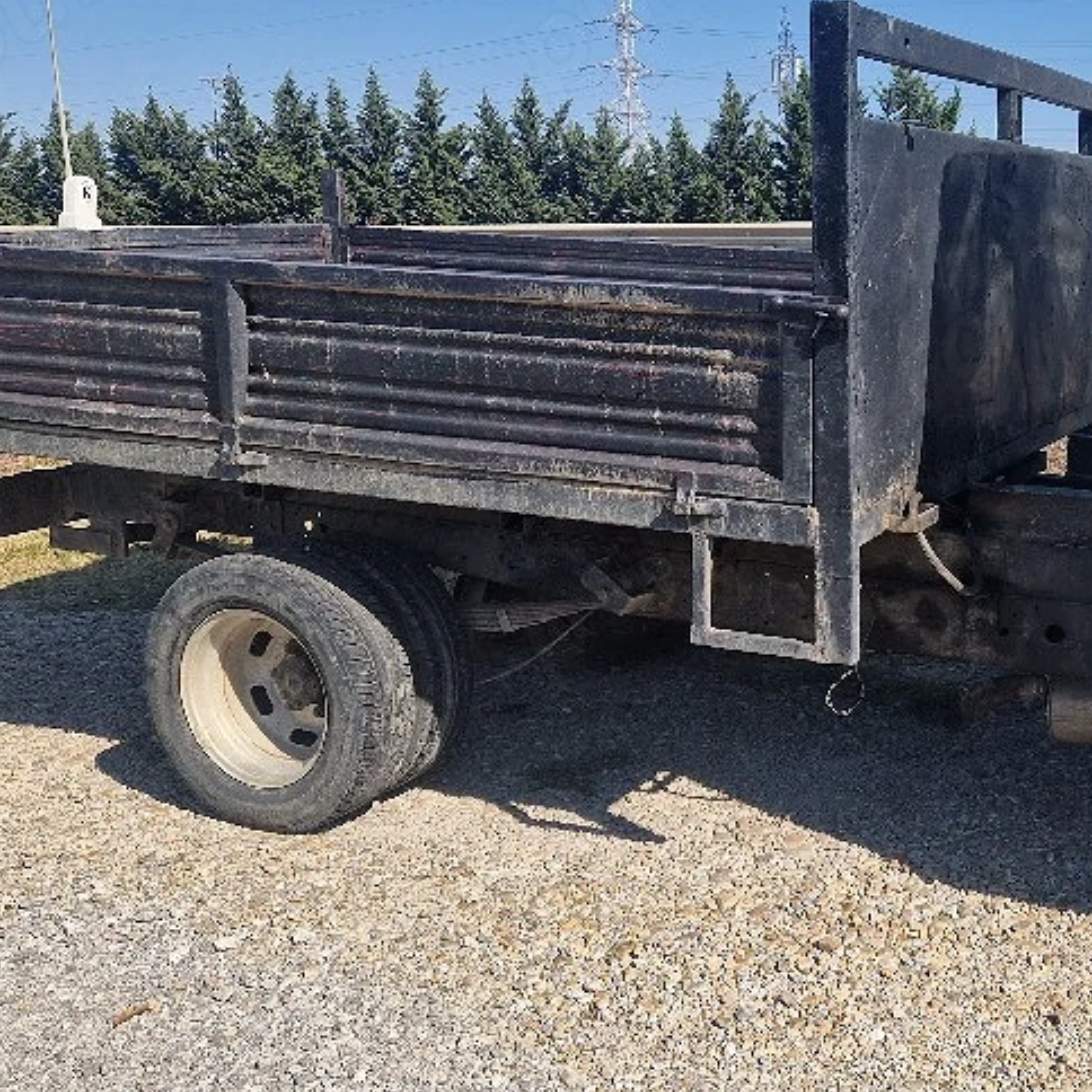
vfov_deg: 40.0
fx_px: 1499
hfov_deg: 38.2
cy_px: 508
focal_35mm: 42
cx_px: 909
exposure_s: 1/2000
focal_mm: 5.4
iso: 50
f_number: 1.8
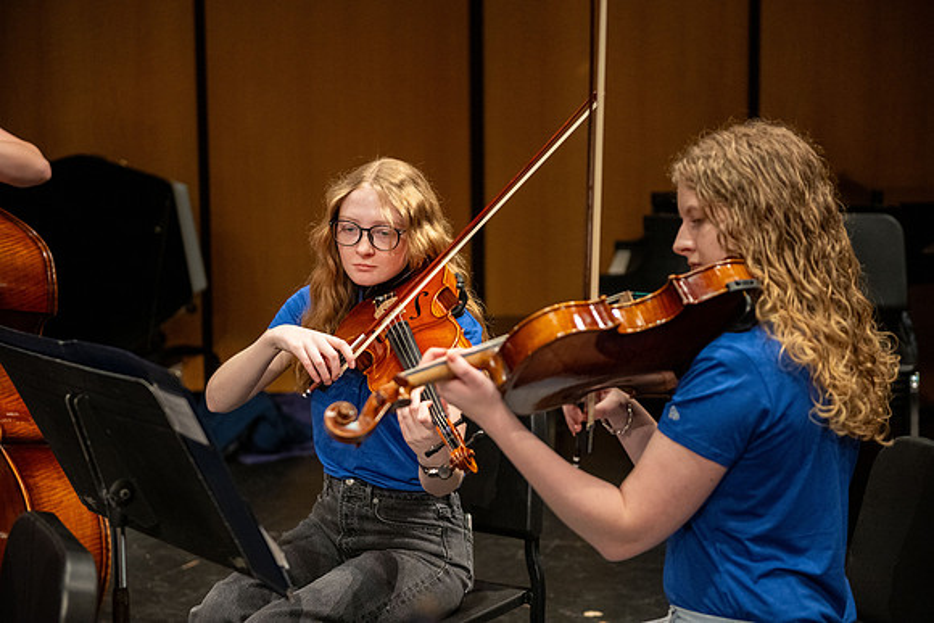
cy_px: 312
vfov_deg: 19.5
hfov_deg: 28.8
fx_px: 1816
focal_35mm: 70
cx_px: 467
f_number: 2.8
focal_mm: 70
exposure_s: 1/500
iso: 3200
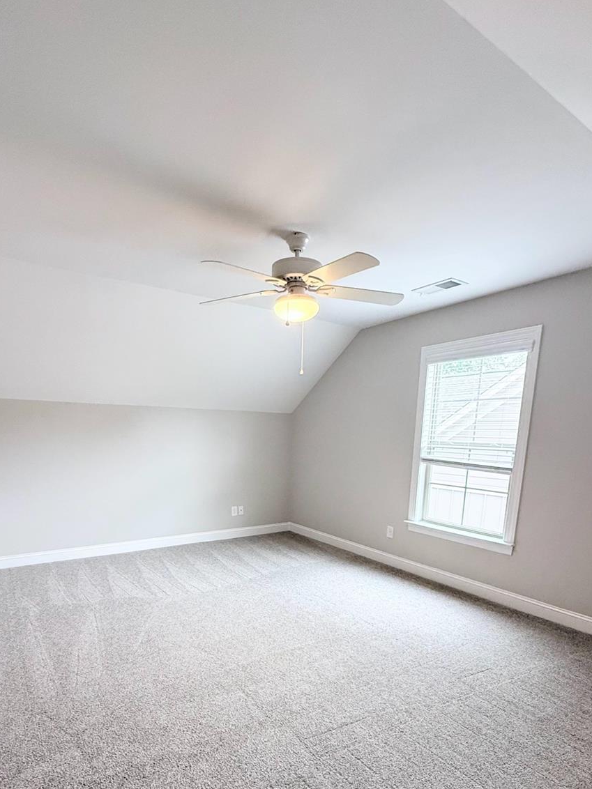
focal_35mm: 19
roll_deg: -1.7
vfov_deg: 82.0
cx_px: 275
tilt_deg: -11.8
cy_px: 522
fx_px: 433
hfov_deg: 68.6
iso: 400
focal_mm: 2.22
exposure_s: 1/120
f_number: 2.2
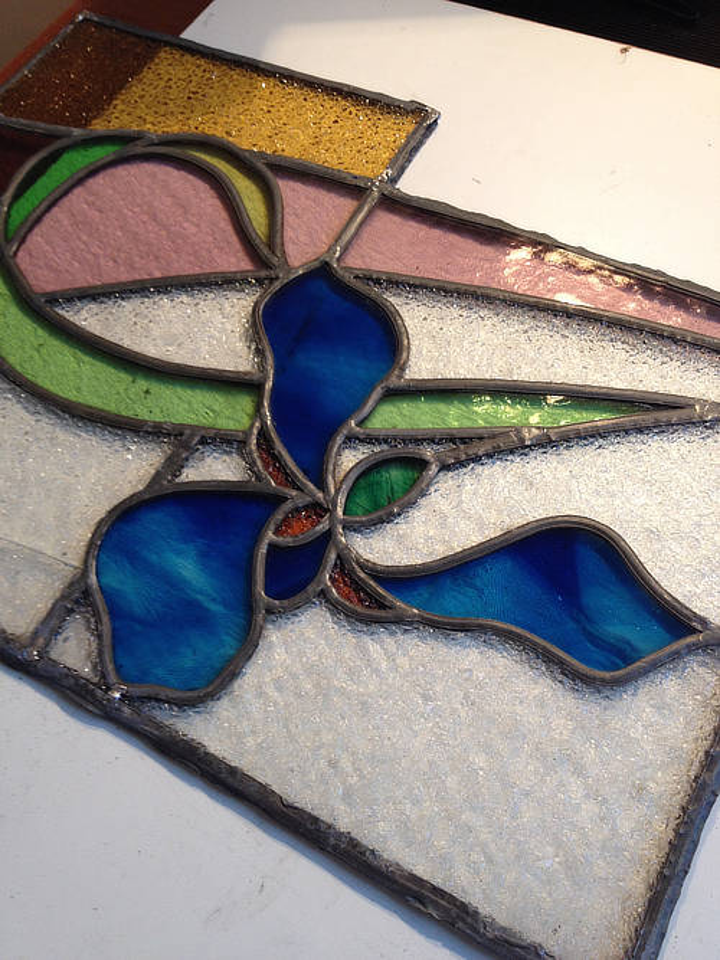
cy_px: 480
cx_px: 360
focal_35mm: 35
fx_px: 971
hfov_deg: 40.7
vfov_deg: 52.6
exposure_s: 1/20
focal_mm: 4.28
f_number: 2.4
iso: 80
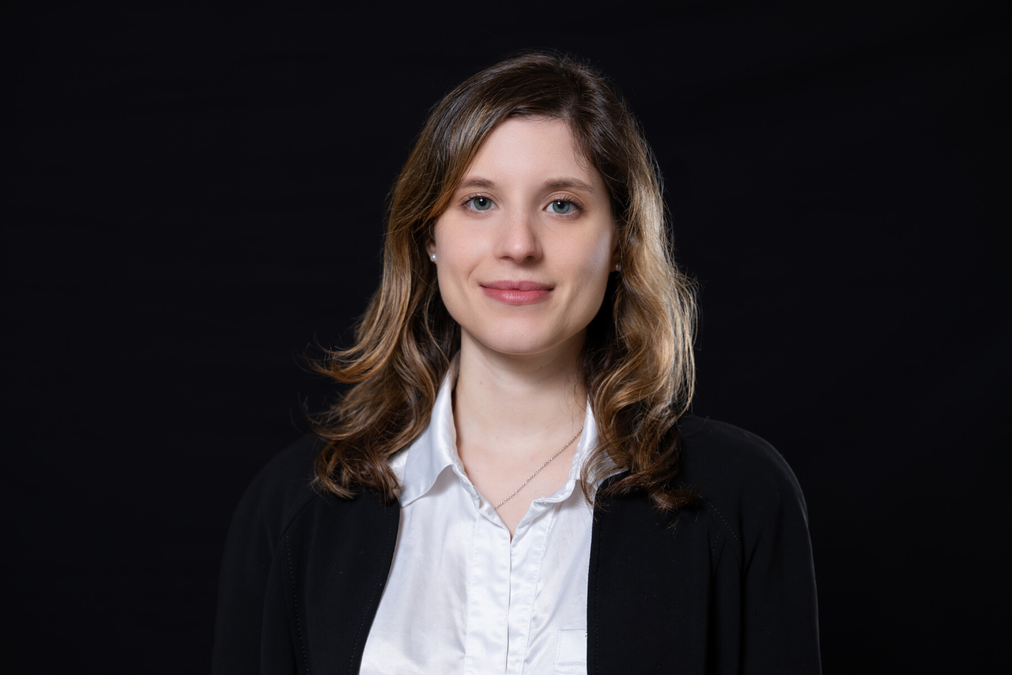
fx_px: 2249
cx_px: 506
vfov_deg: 17.1
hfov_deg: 25.4
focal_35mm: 80
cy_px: 338
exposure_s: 1/160
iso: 160
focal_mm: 80
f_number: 3.5
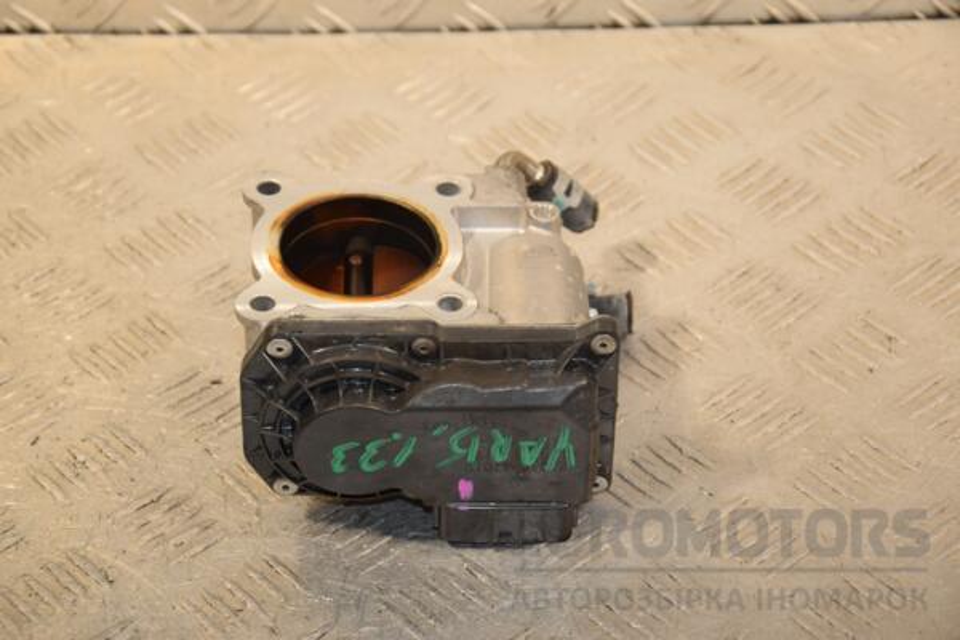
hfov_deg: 18.2
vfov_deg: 12.2
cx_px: 480
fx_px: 3000
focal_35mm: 112
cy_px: 320
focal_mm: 75
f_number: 6.3
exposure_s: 1/200
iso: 800
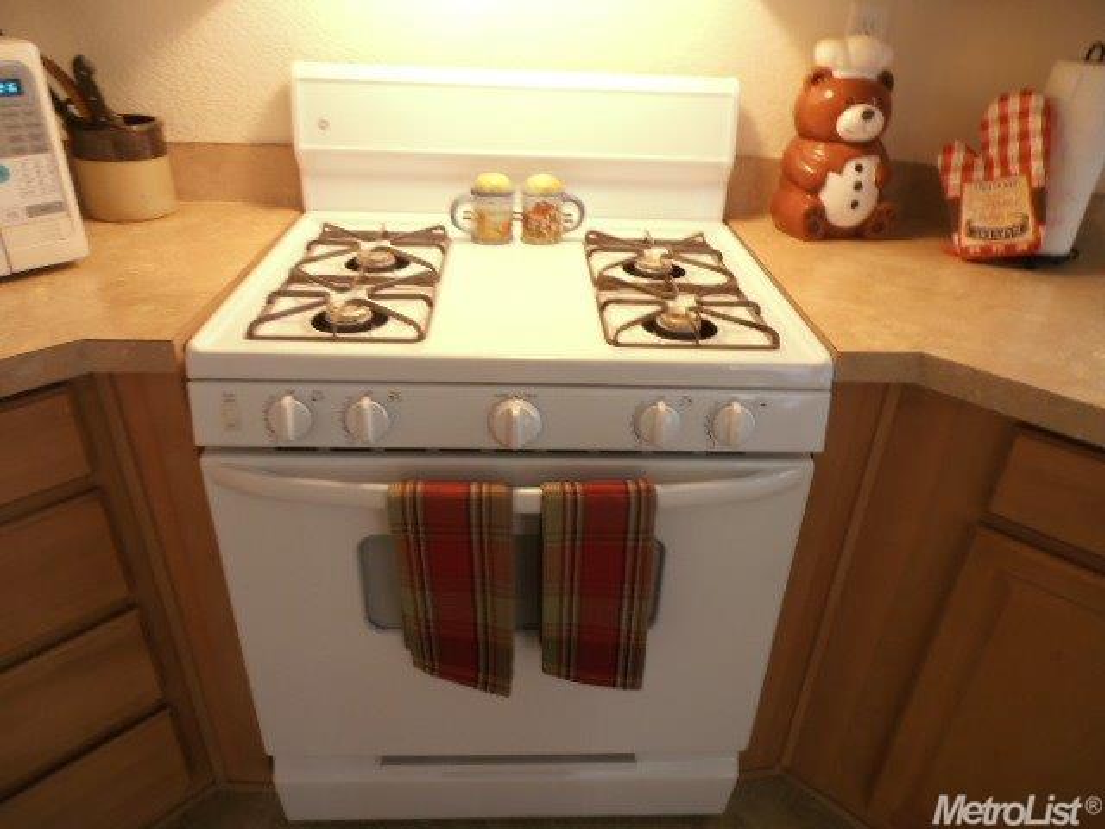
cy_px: 414
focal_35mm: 24
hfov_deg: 71.6
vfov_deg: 56.8
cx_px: 552
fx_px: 766
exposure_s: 1/5
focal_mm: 4.2
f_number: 3
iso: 125
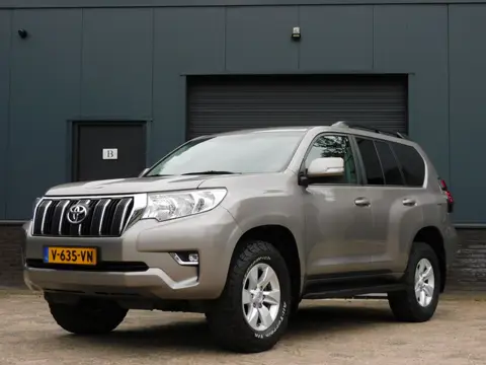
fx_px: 842
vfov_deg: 24.4
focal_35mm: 60
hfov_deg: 32.2
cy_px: 182
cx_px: 243
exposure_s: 1/250
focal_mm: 10.7
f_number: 4.2
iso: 125
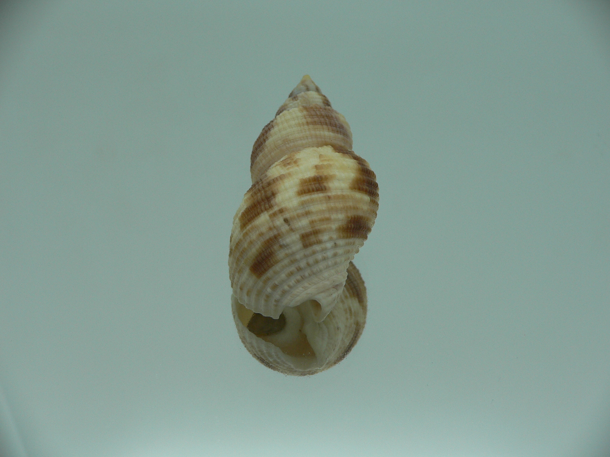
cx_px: 305
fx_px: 617
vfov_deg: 40.7
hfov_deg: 52.6
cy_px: 228
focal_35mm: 35
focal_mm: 4.6
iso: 80
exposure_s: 1/60
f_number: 2.8
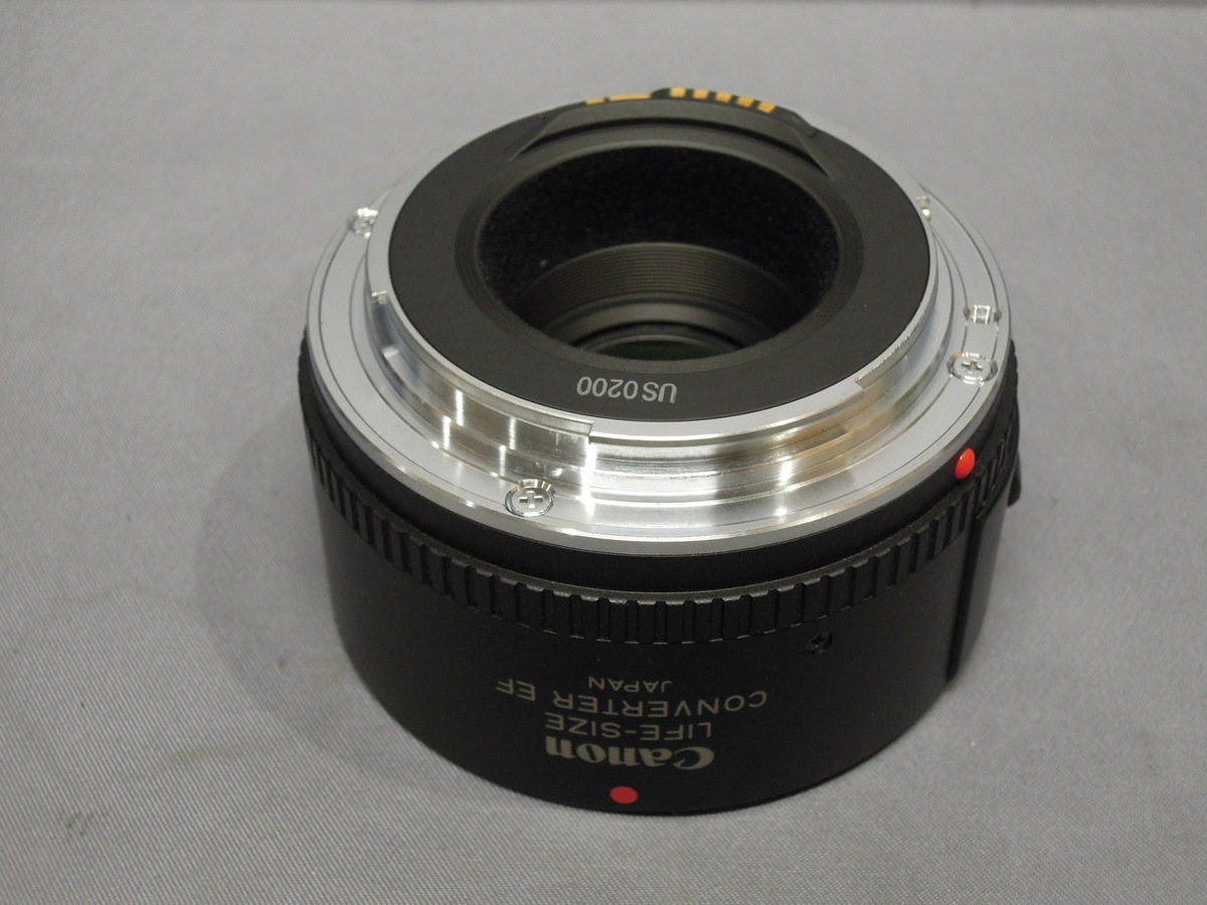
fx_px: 2162
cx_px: 604
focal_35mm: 62
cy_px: 452
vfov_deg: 23.7
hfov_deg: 31.2
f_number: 4.2
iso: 400
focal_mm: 11.1
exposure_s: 1/40
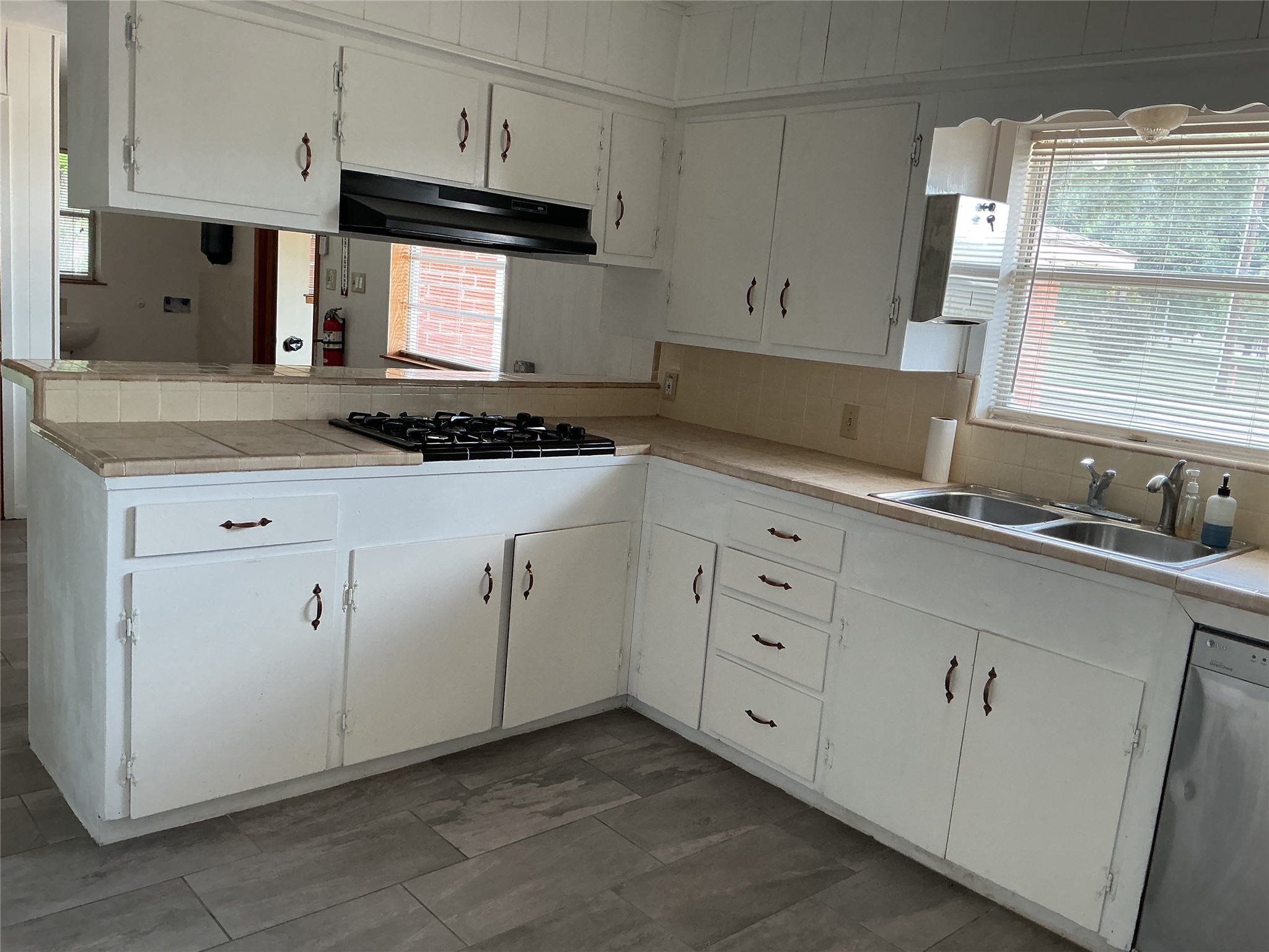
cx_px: 634
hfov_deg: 61.7
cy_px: 476
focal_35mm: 29
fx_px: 1063
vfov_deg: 48.2
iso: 64
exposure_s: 1/60
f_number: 1.8
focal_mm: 3
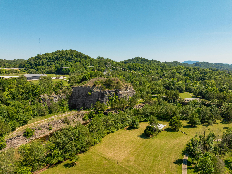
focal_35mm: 24
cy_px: 87
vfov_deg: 56.8
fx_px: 161
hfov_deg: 71.6
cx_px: 116
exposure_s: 1/500
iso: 200
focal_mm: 12.29
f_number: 7.1
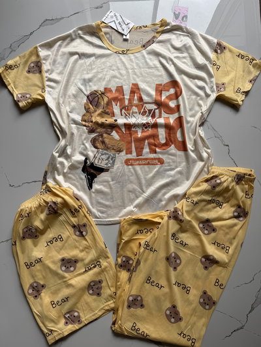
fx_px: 241
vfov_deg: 71.6
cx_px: 130
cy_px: 174
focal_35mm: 24
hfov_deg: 56.8
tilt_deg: -84.9
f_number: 1.78
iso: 80
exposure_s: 1/499
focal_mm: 6.76
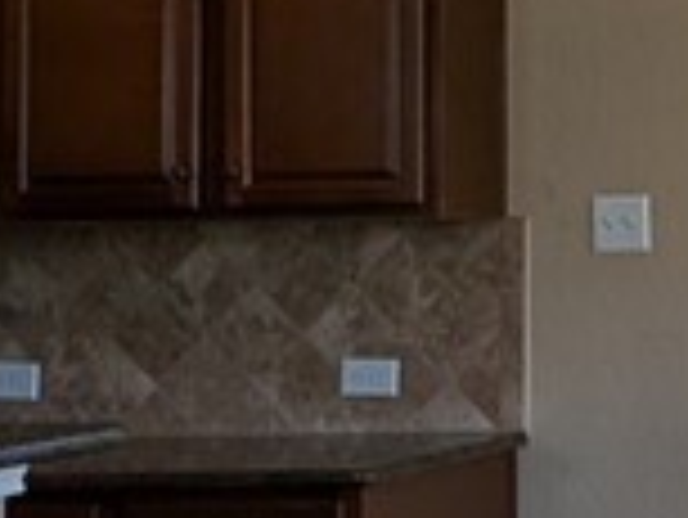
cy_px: 185
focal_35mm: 80
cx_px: 1248
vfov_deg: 18.4
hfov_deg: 18.7
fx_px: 1591
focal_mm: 2.02
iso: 51
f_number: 1.7
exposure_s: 1/329
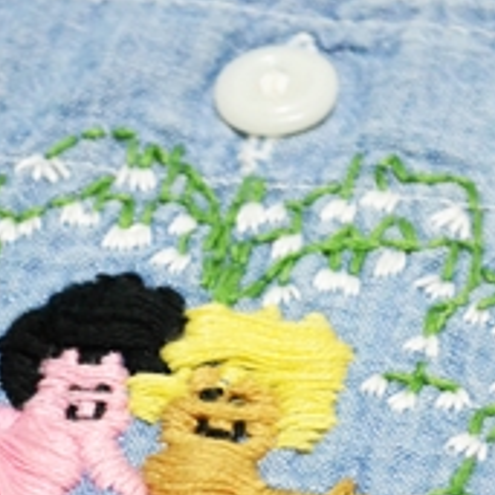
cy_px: 420
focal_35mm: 246
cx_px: 243
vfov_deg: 7.1
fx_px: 3988
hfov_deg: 7.1
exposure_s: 1/13
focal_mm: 55
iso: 3200
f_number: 5.6
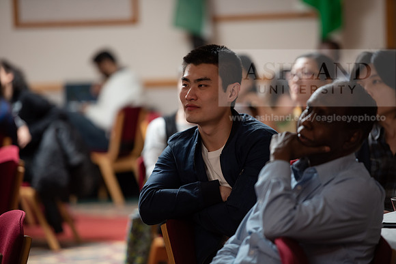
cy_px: 132
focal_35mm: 180
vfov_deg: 7.6
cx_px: 198
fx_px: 1980
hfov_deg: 11.4
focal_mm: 180
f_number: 3.2
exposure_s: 1/200
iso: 1000
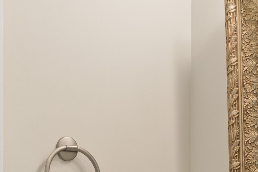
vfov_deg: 18.9
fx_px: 473
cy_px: 234
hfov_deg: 29.7
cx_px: 48
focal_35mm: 66
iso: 320
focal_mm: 17
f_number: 8
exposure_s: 1/8
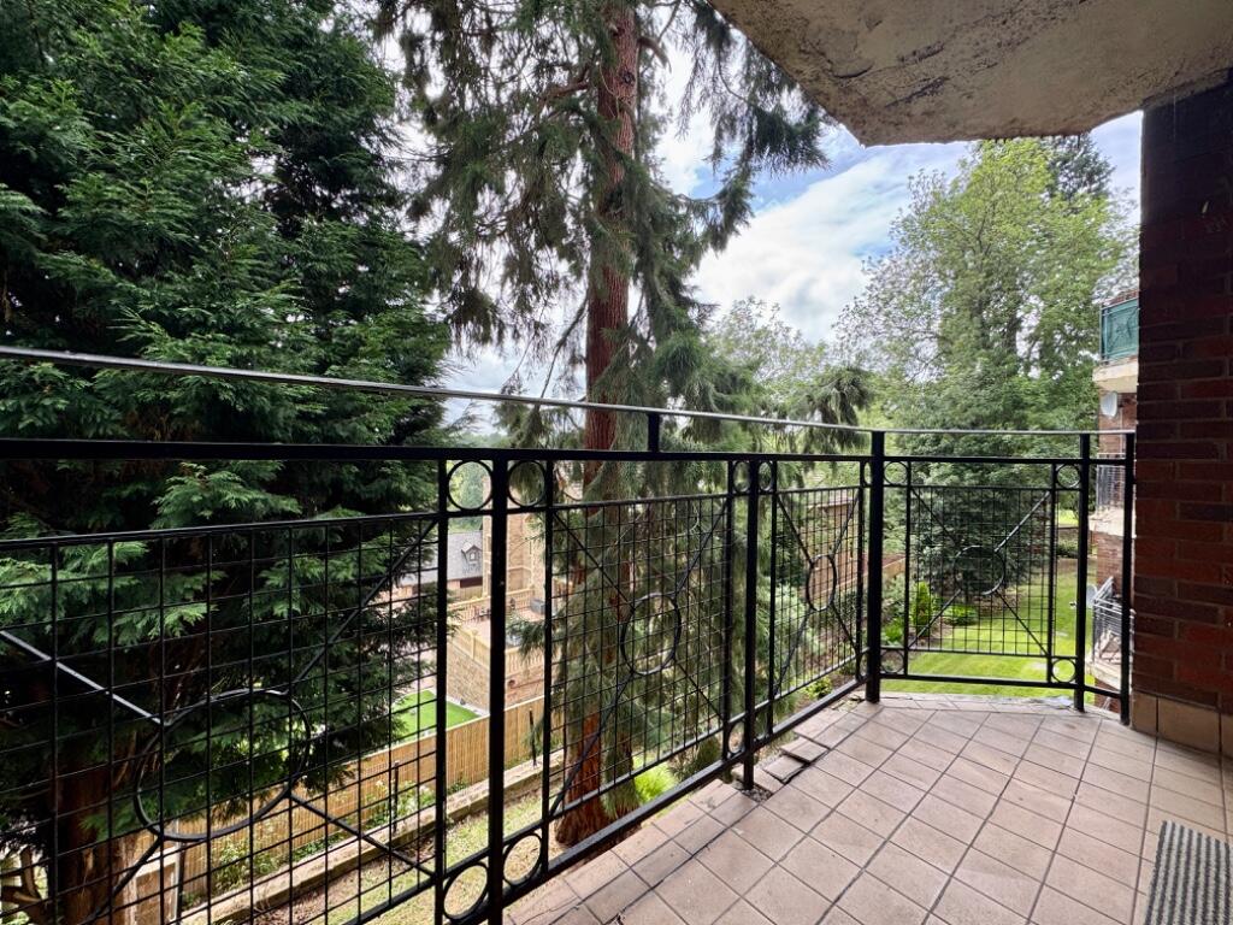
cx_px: 616
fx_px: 499
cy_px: 462
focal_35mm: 14
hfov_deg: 102.1
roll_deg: +0.1
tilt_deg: -0.1
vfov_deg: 85.7
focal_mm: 2.22
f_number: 2.2
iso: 40
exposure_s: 1/313
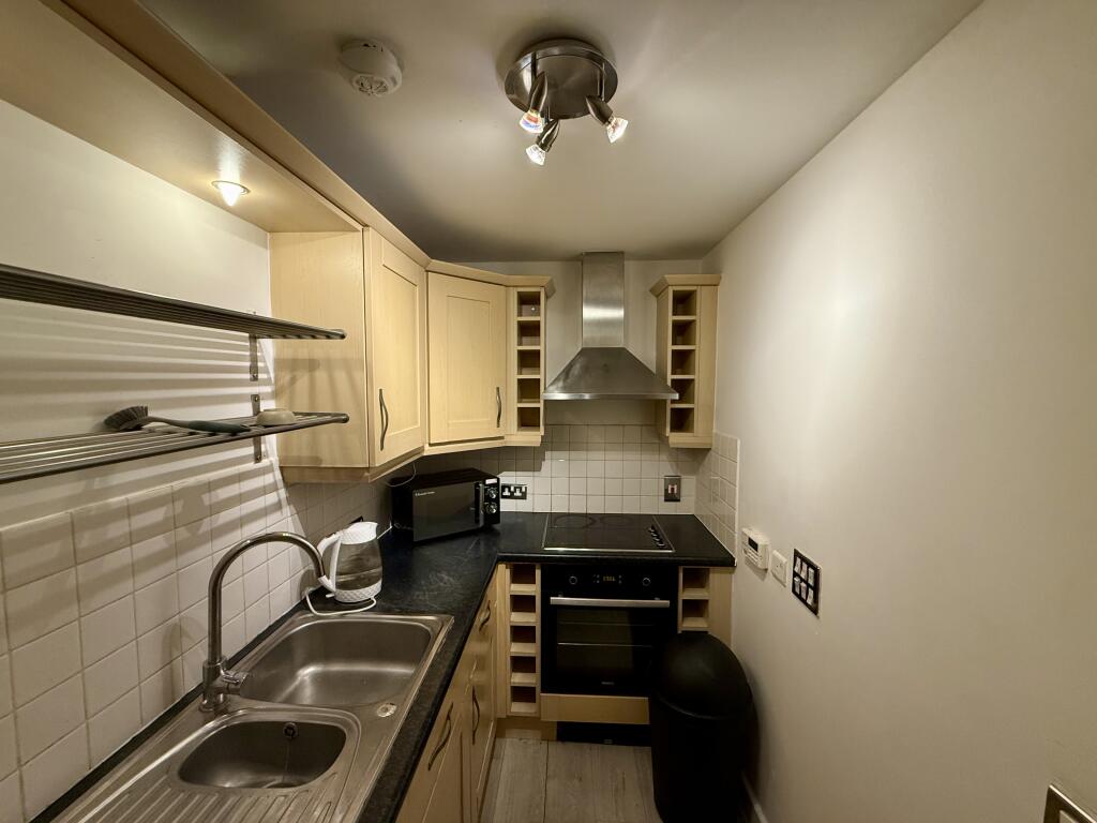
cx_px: 548
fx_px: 444
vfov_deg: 85.7
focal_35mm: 14
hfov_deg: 102.1
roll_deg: +0.5
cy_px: 412
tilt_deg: -4.6
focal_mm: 2.22
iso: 320
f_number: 2.2
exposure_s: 1/100
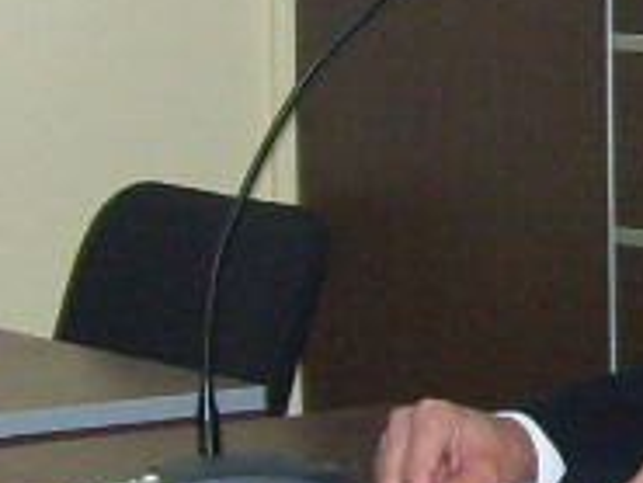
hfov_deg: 8.4
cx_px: 858
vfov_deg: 6.4
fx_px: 4331
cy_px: 149
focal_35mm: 233
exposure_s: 1/60
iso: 200
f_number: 2.7
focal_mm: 6
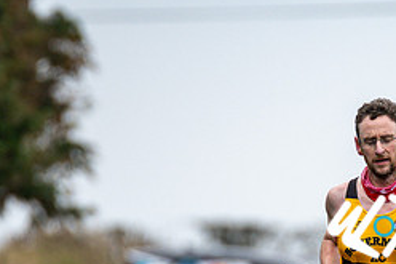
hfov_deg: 2.0
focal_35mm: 1052
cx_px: 383
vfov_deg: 1.3
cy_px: 261
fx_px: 11564
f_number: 2.8
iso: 320
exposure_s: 1/1600
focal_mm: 300
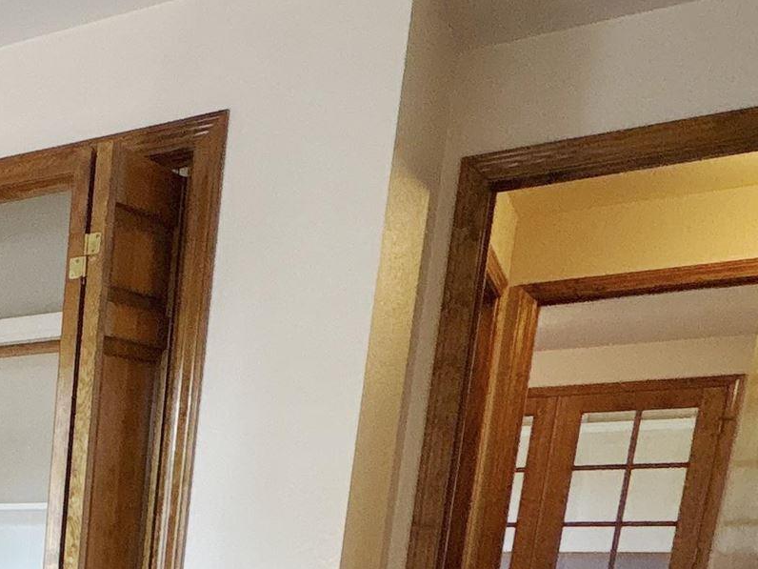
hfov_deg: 26.0
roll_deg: +0.9
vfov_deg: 23.1
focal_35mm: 54
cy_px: 791
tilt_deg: -12.0
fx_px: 1182
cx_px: -385
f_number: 2.2
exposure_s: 1/60
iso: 250
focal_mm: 2.22
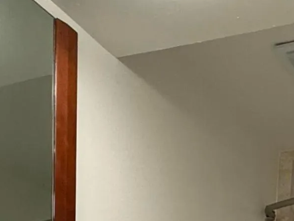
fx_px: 578
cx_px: 299
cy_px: 440
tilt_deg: -4.0
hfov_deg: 26.9
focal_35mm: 68
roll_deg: -2.6
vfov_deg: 16.5
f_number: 2.2
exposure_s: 1/120
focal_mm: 2.22
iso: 250
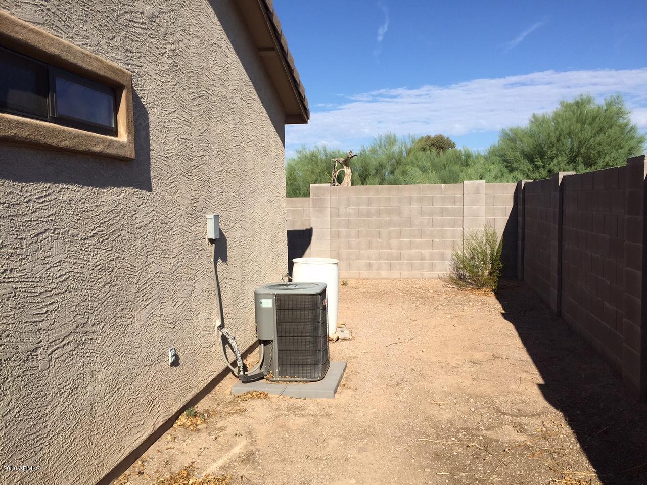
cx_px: 324
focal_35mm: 29
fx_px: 542
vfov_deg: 48.2
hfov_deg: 61.7
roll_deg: +1.0
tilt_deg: -4.7
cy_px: 242
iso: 32
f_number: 2.2
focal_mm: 4.15
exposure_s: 1/2475
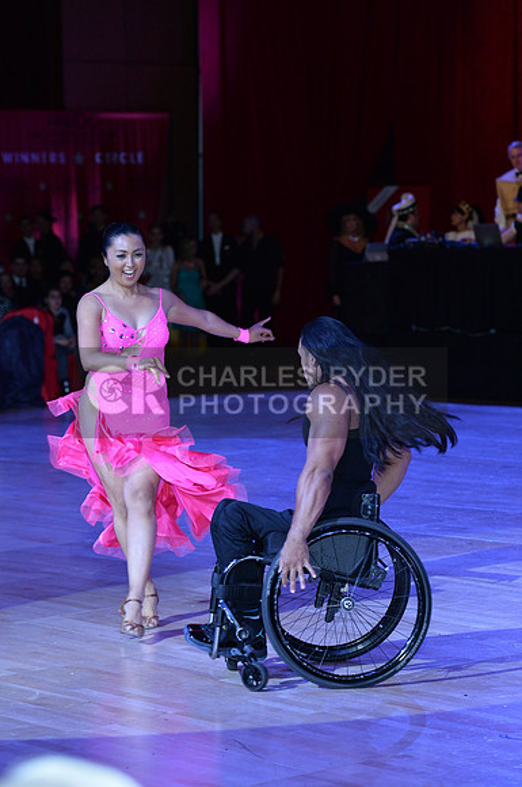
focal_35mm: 116
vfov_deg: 17.7
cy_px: 394
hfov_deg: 11.8
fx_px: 2530
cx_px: 261
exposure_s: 1/250
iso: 2000
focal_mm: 116
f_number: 5
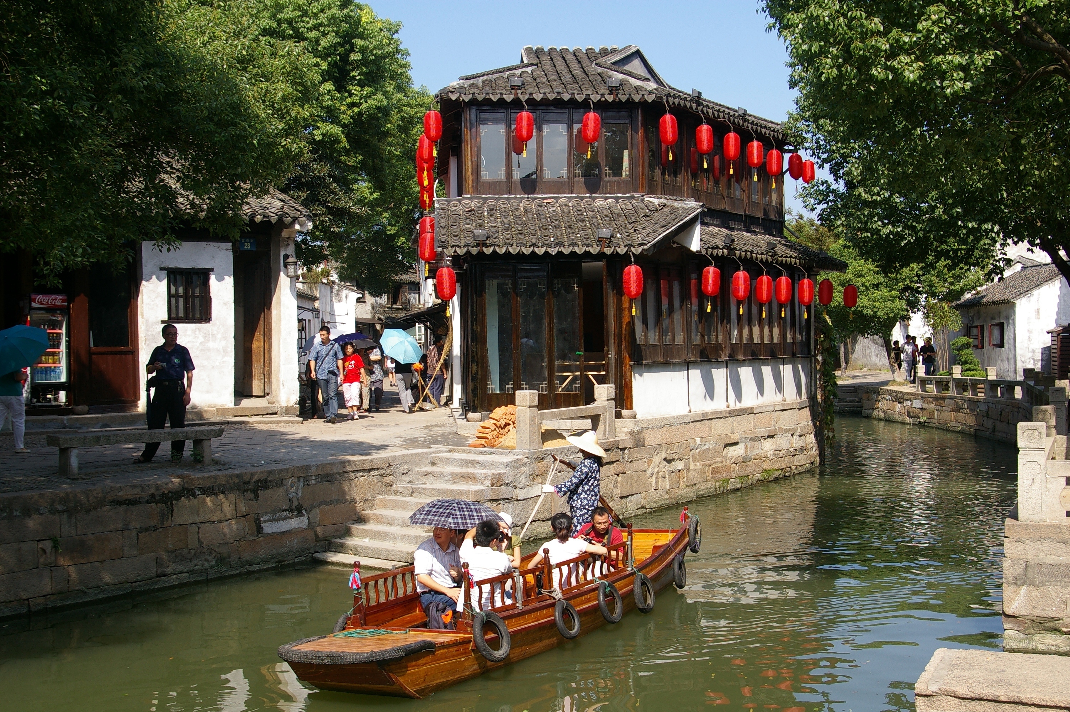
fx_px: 1247
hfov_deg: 46.4
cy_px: 356
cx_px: 535
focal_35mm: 42
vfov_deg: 31.8
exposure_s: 1/350
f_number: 8
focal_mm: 28
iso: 200
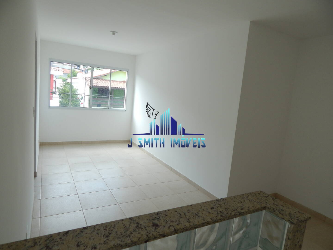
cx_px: 166
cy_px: 125
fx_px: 221
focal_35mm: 23
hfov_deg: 73.9
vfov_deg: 58.9
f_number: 3
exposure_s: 1/160
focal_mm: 4
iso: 125
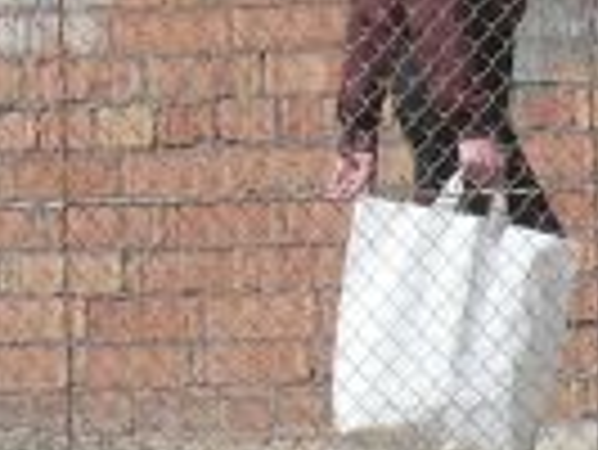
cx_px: 1097
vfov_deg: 2.5
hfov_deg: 3.3
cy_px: 144
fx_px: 10271
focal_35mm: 594
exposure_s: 1/400
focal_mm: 16.7
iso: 100
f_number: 5.6
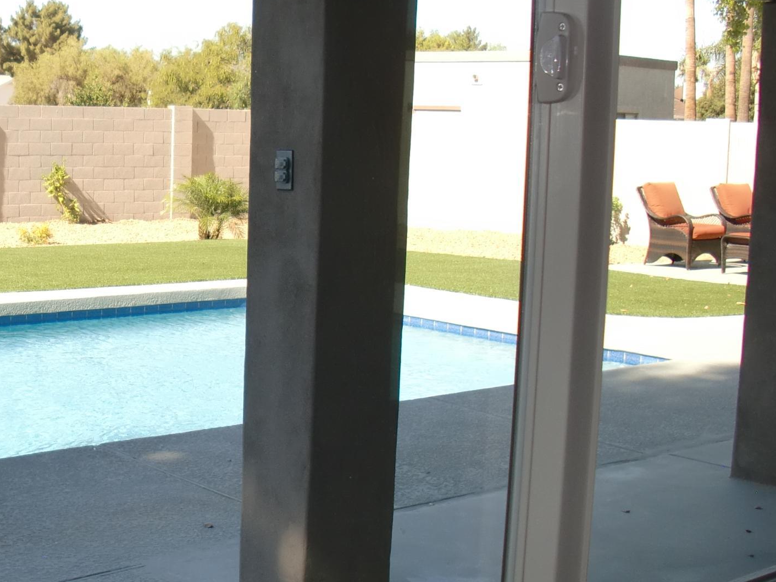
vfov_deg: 21.6
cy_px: 314
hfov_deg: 27.8
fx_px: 1524
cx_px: 124
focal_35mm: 68
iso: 64
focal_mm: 6.3
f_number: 2.8
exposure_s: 1/320
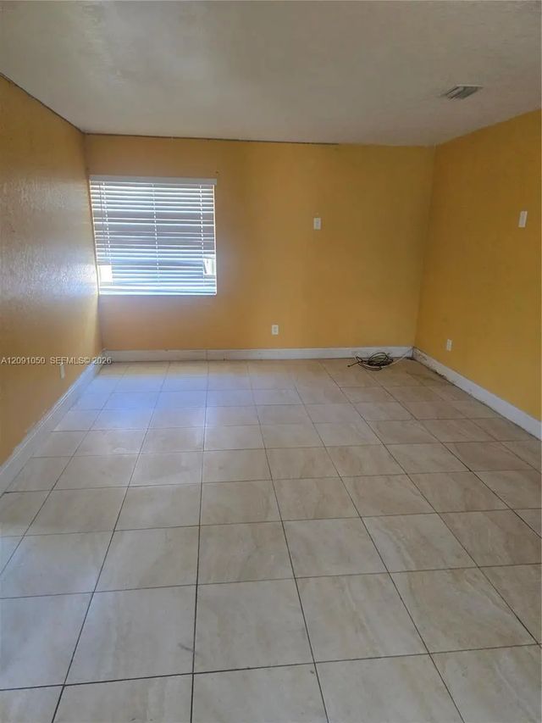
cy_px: 362
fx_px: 480
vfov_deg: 73.9
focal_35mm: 23
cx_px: 271
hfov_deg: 58.9
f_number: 1.7
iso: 640
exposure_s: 1/120
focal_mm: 6.3
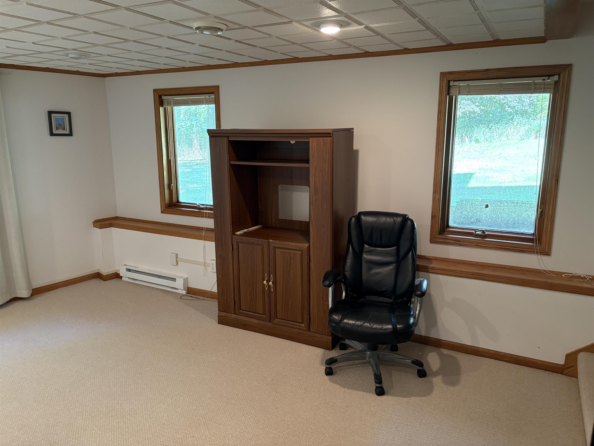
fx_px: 446
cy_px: 223
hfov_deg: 67.3
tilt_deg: -11.7
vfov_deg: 53.1
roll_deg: +1.1
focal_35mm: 26
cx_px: 297
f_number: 1.6
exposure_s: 1/60
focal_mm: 5.96
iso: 200
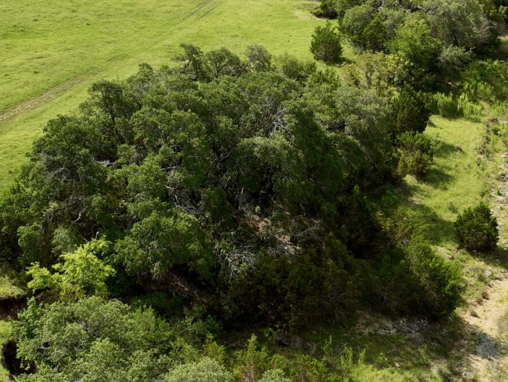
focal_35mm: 69
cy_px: 82
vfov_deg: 21.1
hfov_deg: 28.1
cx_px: 271
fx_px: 1013
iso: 100
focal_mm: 12.29
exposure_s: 1/60
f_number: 4
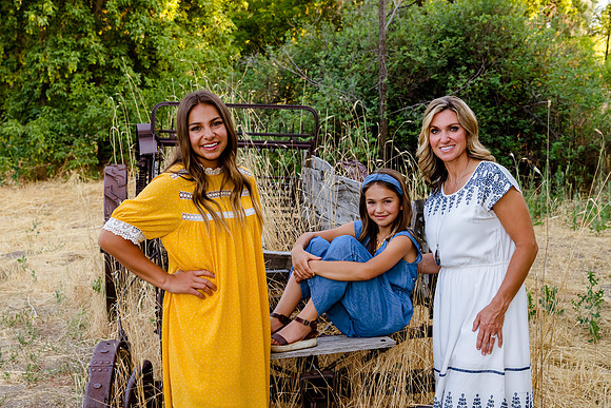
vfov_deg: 27.8
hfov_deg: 40.7
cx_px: 302
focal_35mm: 49
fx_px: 824
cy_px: 202
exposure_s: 1/160
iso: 1000
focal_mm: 48
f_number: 6.3
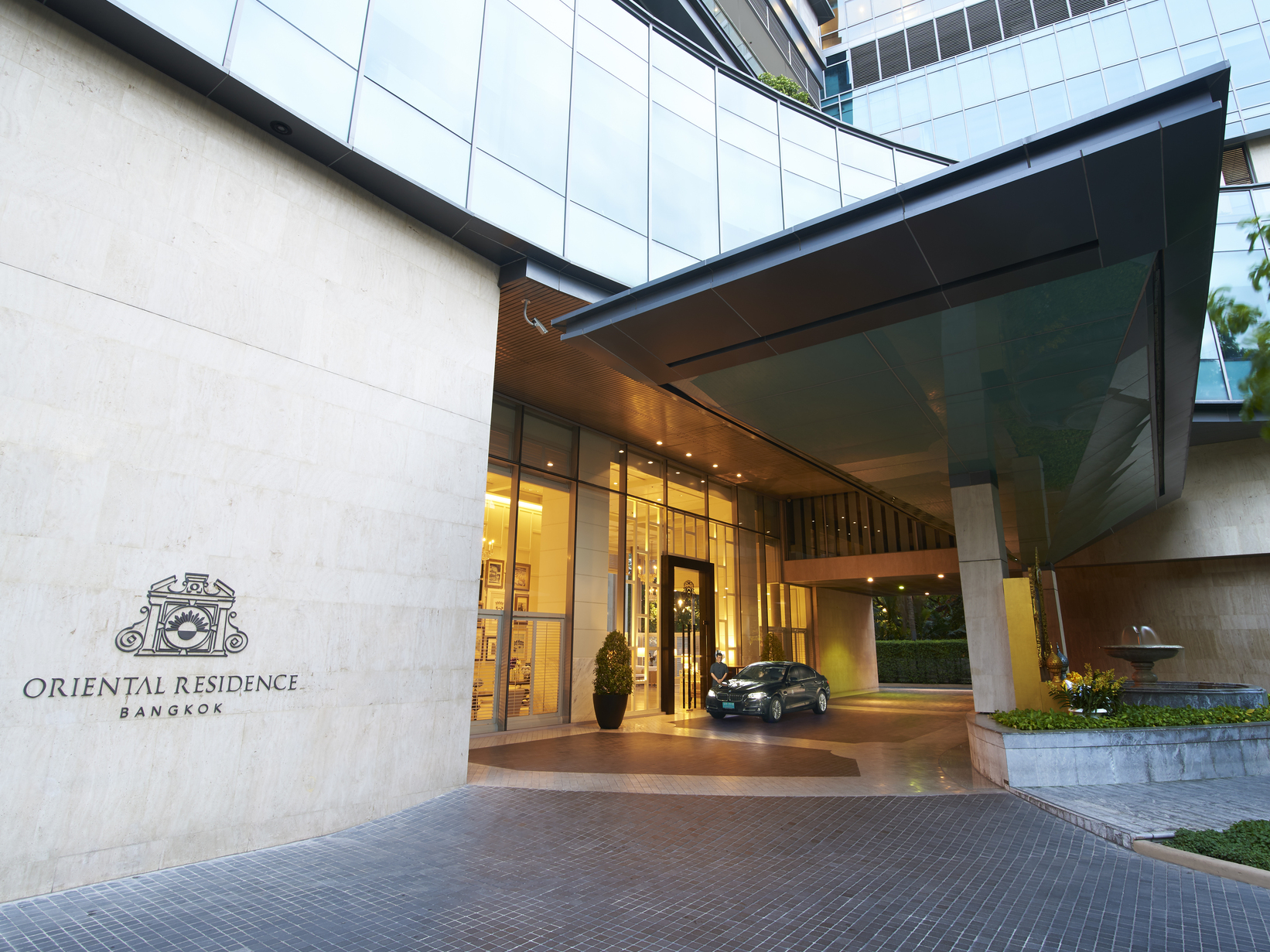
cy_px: 459
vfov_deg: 71.6
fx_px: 660
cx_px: 651
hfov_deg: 87.7
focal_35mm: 18
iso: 100
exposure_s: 8
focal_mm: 16
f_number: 11
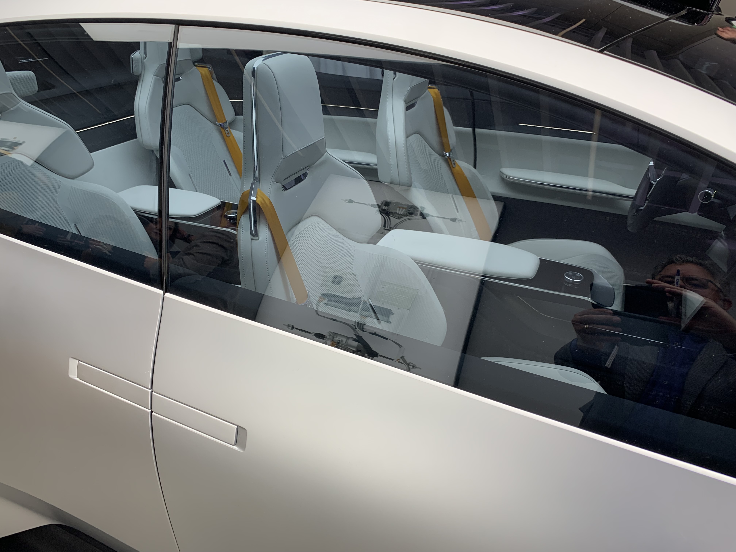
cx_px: 368
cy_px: 276
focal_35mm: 26
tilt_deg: -26.6
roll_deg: +0.1
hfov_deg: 67.3
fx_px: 553
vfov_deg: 53.1
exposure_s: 1/115
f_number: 1.8
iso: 40
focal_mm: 4.25
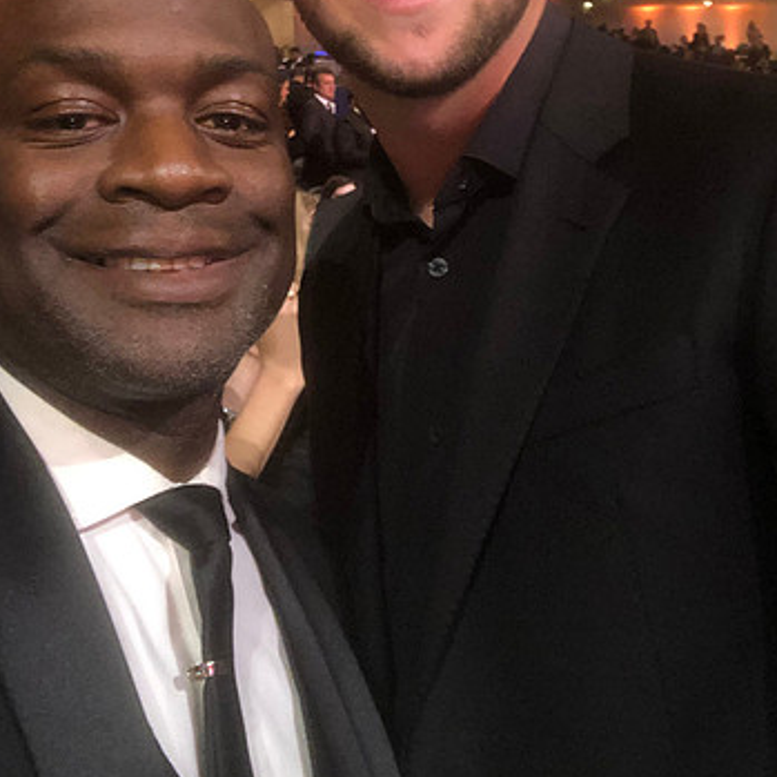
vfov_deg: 35.2
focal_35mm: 47
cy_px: 185
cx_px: 396
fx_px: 1194
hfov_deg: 36.1
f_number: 2.2
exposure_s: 1/32
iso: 250
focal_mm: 2.87
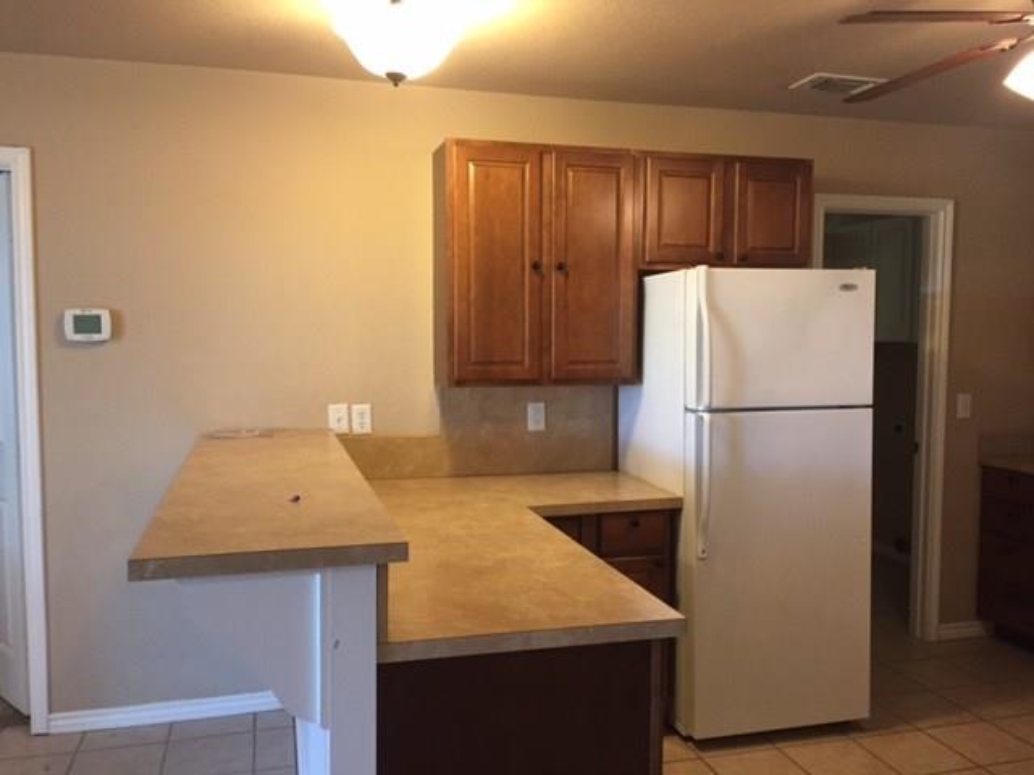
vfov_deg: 48.2
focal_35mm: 29
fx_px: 866
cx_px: 517
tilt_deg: -2.6
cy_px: 388
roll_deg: +0.0
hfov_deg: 61.7
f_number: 2.2
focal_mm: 4.15
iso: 200
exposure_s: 1/30
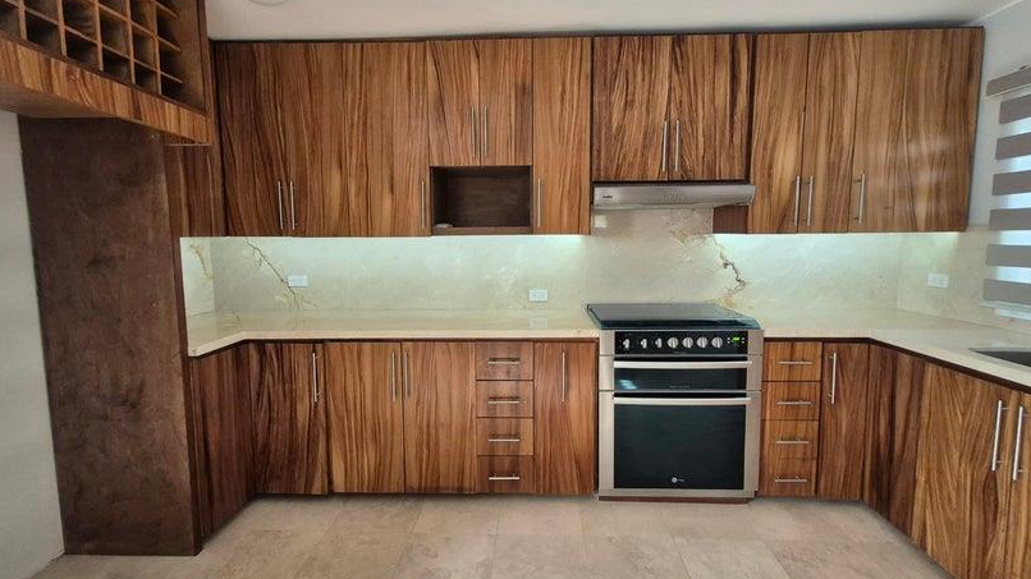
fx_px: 410
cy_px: 267
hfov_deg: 103.0
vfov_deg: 70.4
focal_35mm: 15
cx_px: 521
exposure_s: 1/60
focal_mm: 1.74
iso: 320
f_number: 2.2
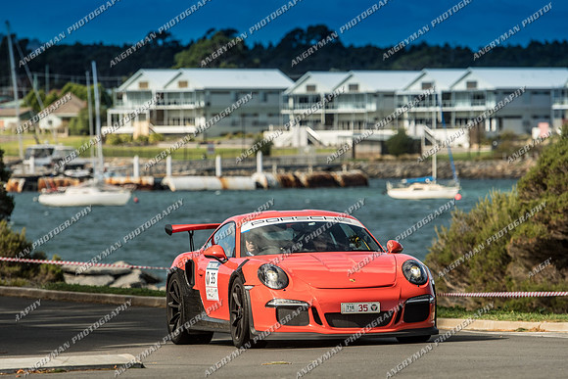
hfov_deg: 7.1
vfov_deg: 4.7
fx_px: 4581
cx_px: 284
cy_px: 204
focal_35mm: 290
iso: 160
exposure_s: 1/3200
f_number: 4
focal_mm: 180
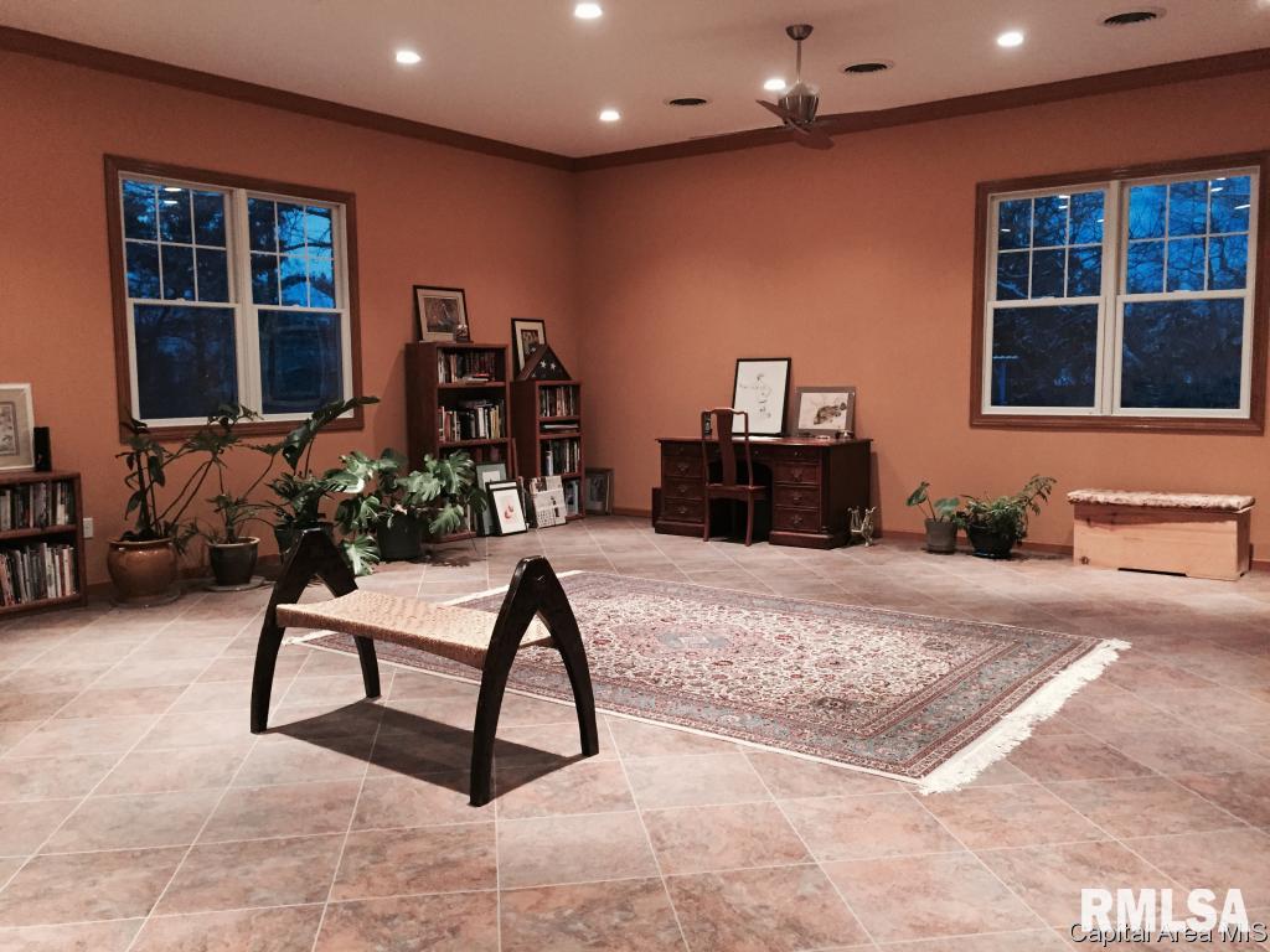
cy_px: 476
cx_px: 635
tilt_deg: -6.0
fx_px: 1064
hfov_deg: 61.7
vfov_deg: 48.2
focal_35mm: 29
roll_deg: +0.7
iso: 250
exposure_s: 1/17
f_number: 2.2
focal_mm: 4.15
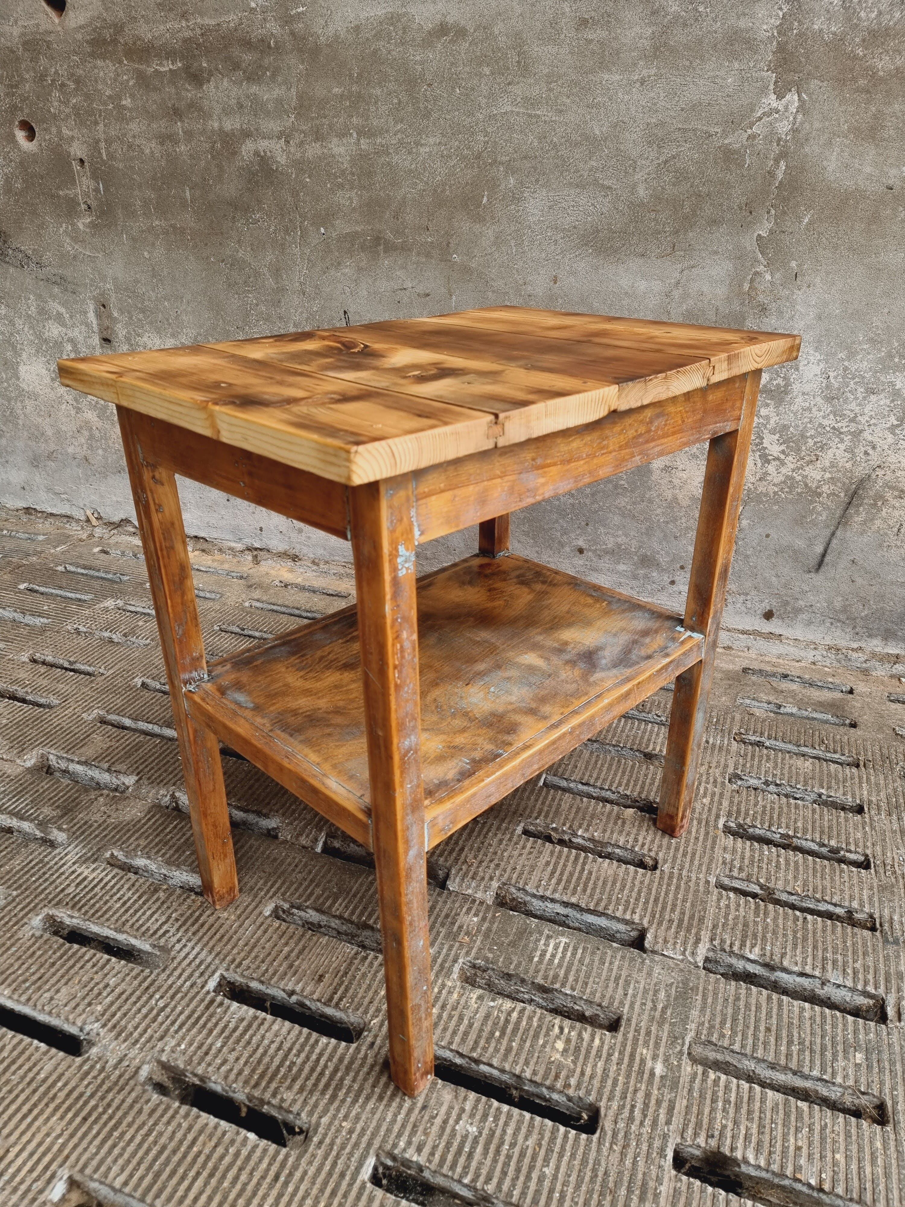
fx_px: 837
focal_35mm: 24
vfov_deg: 71.6
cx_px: 452
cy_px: 604
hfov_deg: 56.8
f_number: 1.8
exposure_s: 1/100
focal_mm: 6.7
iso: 64
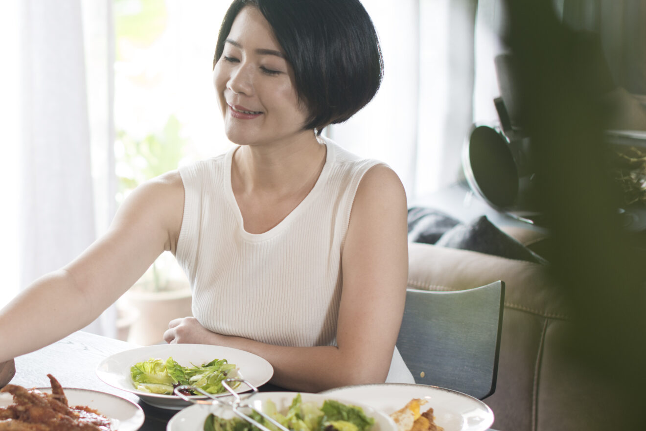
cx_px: 94
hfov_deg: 20.7
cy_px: 233
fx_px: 1741
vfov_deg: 14.1
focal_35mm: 97
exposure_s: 1/80
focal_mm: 50
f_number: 2.2
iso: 250
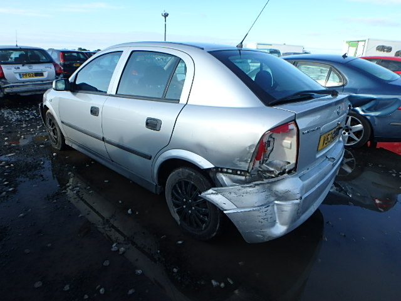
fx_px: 243
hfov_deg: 79.0
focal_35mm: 21
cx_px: 200
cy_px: 150
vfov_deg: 63.4
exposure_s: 1/500
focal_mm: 3.7
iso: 125
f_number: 3.5
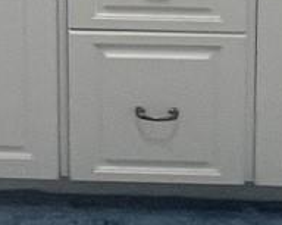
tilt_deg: -11.2
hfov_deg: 18.0
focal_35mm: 106
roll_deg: +0.4
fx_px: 883
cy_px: -293
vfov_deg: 12.0
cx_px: 68
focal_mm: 1.57
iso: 100
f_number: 1.8
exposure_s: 1/120
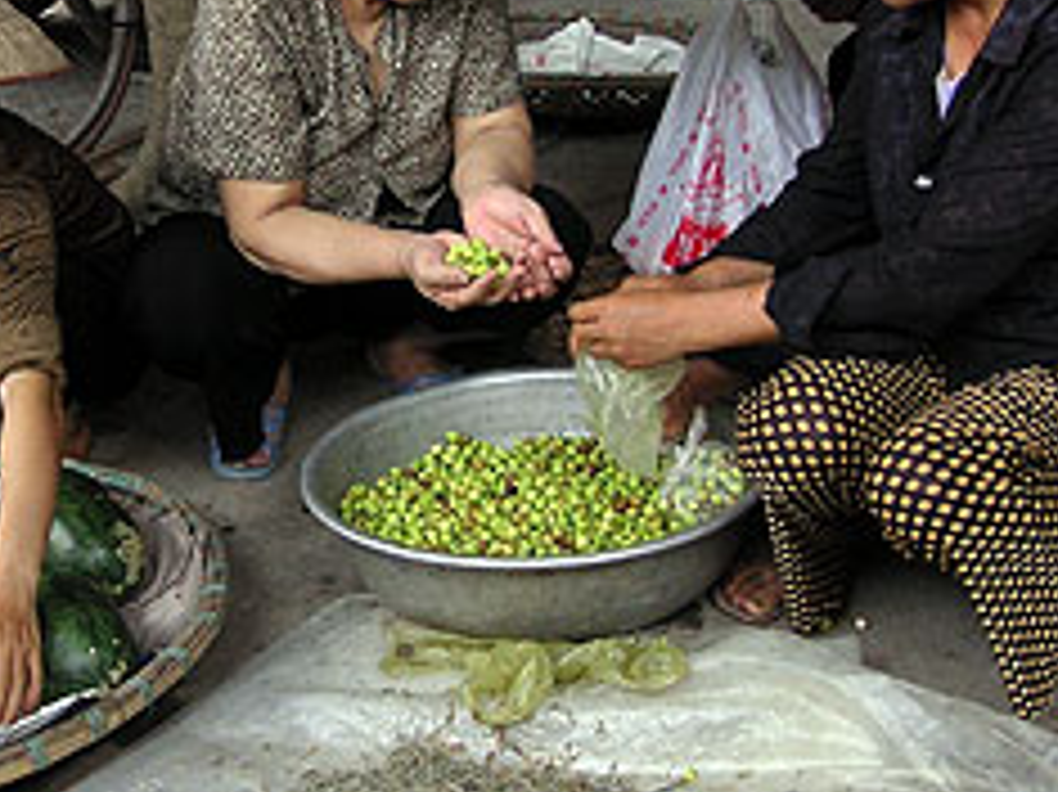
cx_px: 347
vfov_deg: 20.7
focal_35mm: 71
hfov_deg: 27.2
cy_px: 328
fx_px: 2169
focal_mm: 6.1
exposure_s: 1/45
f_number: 2.8
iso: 80
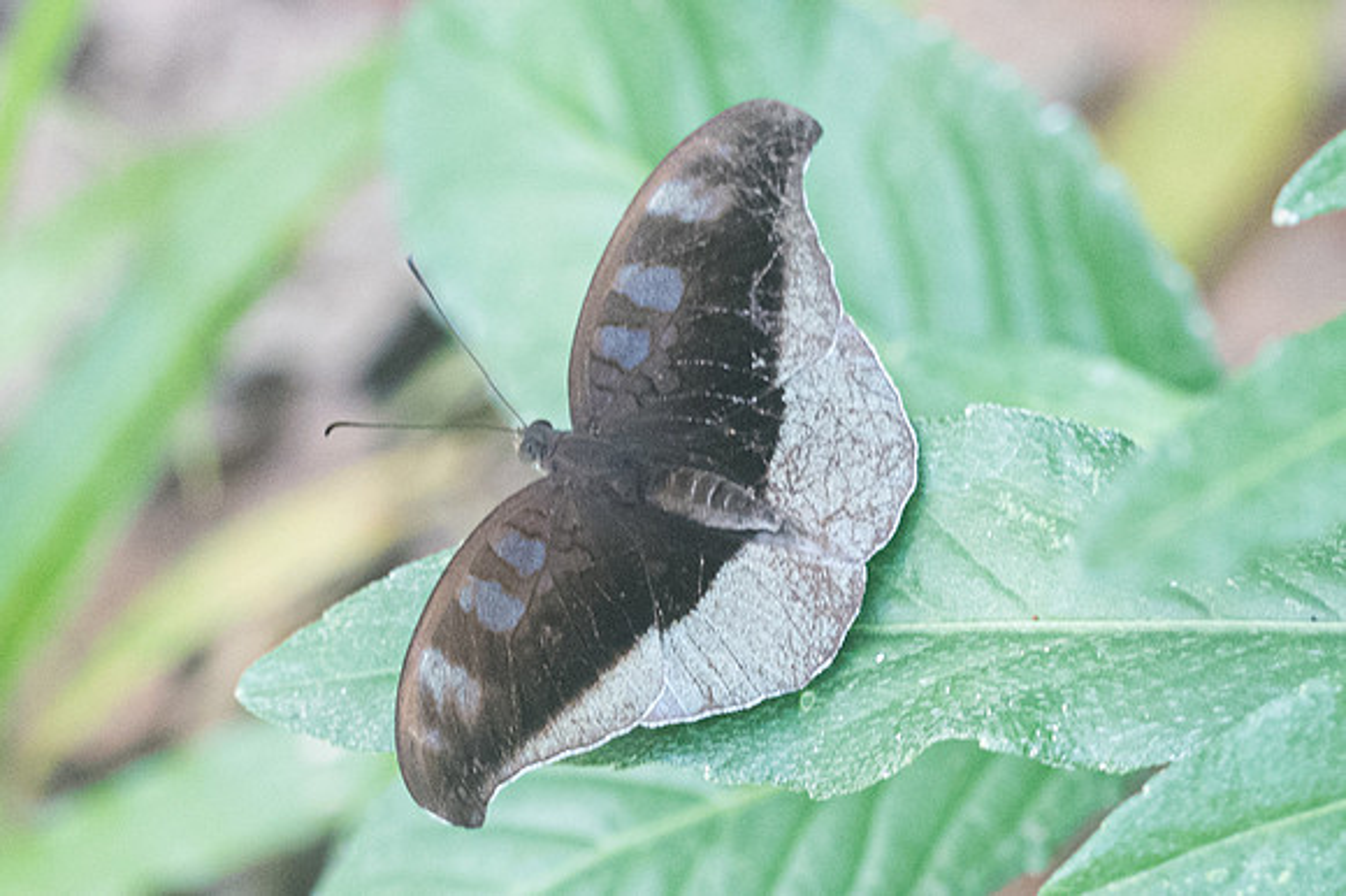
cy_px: 559
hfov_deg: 3.6
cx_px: 673
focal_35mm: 566
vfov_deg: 2.4
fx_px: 21137
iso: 1000
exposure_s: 1/100
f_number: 6.3
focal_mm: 150
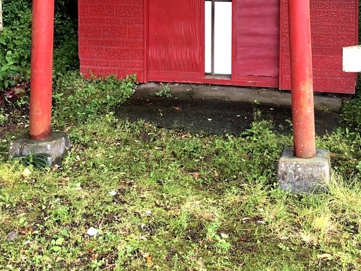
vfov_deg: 22.8
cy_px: -18
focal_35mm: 61
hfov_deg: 31.5
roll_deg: +1.2
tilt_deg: -3.3
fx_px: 636
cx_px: 228
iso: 40
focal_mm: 4
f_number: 1.8
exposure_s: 1/20
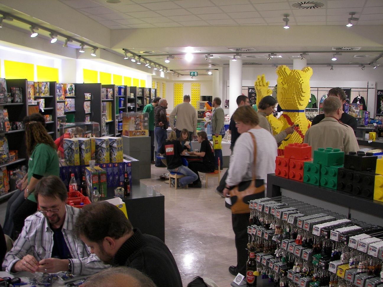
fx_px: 398
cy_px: 144
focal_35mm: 36
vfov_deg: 39.7
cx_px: 192
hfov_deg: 51.4
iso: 64
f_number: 2.8
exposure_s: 1/30
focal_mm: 6
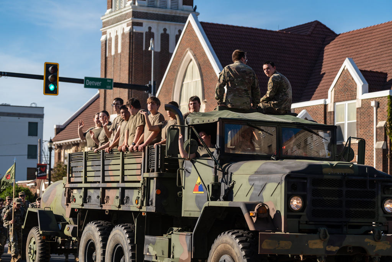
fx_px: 1067
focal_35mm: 98
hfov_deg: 20.8
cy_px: 131
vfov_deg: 14.0
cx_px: 196
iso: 160
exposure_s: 1/2500
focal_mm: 98
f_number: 4
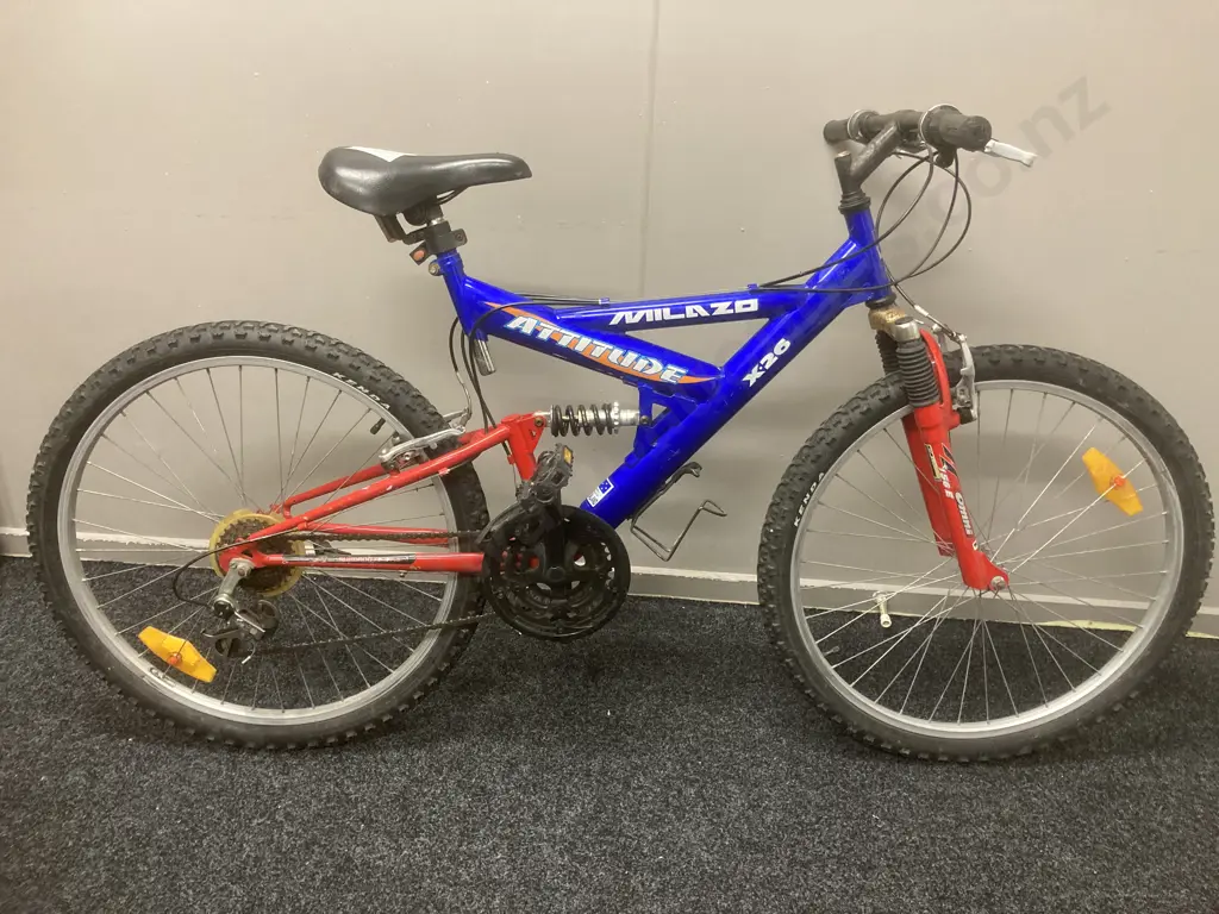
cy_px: 457
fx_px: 986
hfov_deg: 63.4
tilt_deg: -22.5
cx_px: 610
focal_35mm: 28
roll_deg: -2.8
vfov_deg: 49.7
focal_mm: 3.99
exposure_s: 1/50
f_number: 1.8
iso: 250
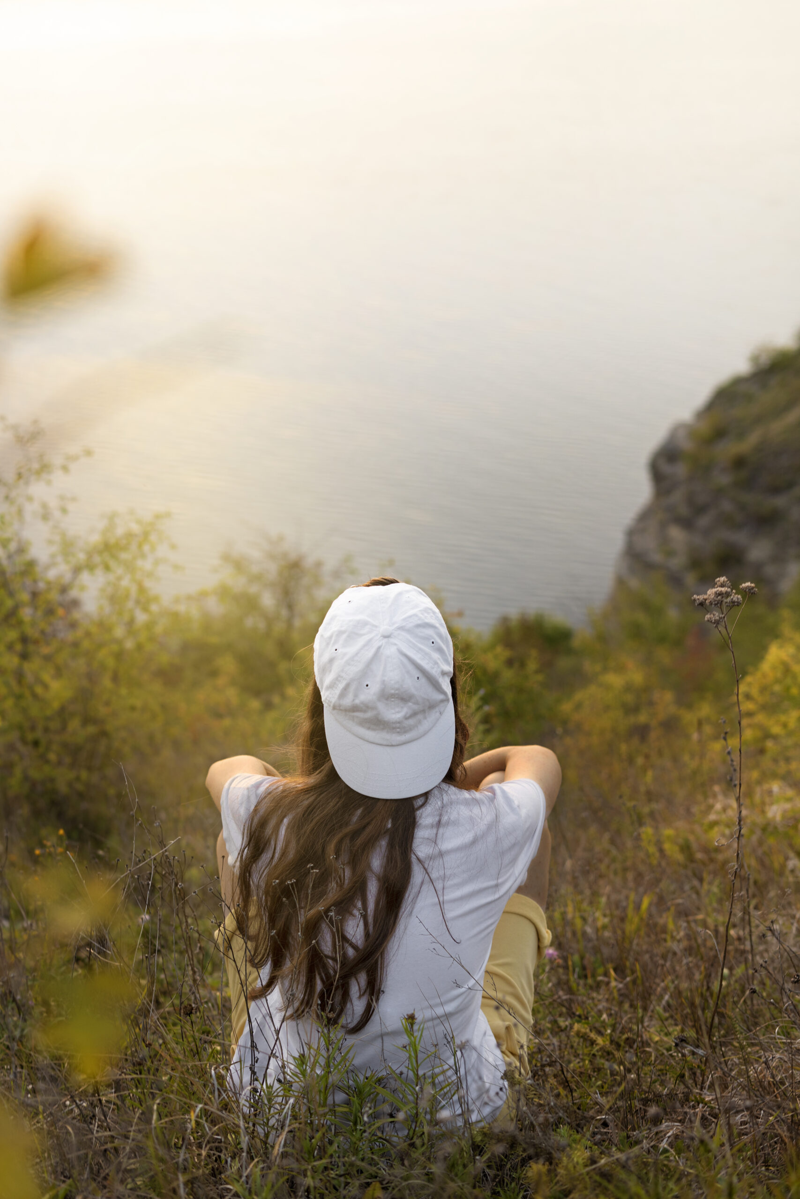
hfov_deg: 27.0
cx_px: 400
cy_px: 600
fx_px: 1666
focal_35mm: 50
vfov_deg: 39.6
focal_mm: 50
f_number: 3.2
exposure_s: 1/160
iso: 320
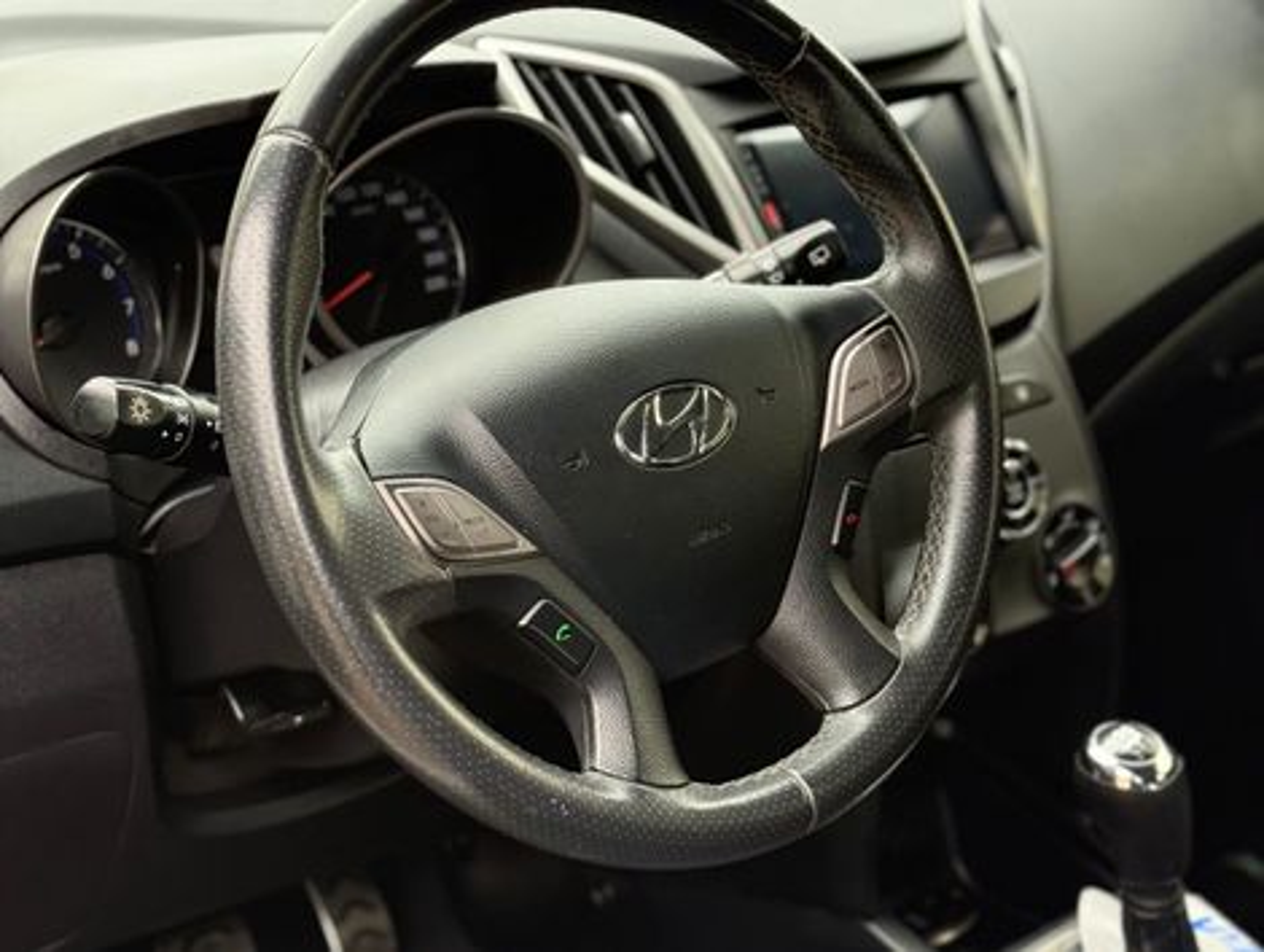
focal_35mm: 48
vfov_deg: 30.3
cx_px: 632
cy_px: 476
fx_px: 1755
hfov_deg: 39.6
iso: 160
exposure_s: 1/242
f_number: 1.78
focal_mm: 6.76
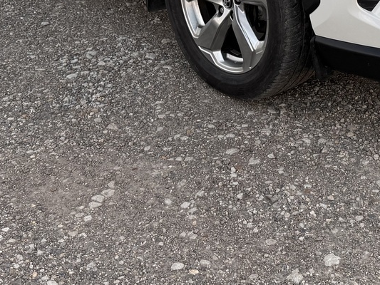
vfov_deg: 19.0
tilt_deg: -15.1
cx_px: 278
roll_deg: +0.3
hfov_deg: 26.7
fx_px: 791
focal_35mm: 72
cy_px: -83
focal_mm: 6.76
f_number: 1.78
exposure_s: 1/121
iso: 64
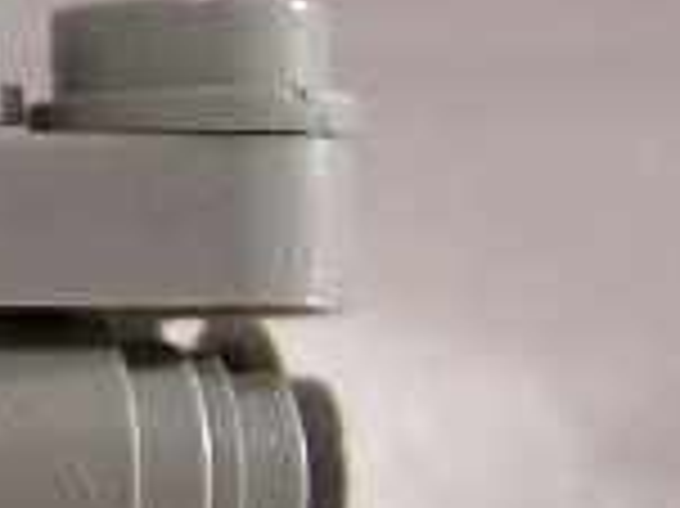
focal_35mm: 259
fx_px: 5084
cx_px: -630
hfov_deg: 7.4
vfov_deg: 5.7
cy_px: 247
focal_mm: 10.2
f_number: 3.3
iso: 200
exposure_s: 1/6
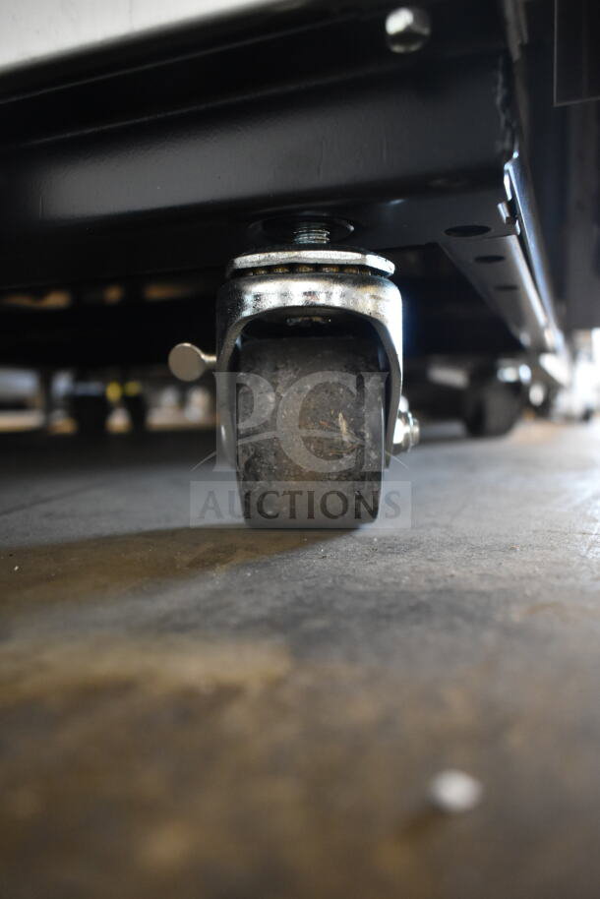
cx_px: 300
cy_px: 450
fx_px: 674
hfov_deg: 48.0
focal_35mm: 27
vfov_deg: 67.4
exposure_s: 1/30
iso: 2000
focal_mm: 18
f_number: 3.5
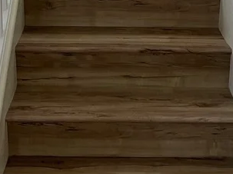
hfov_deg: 22.3
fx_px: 592
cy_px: -67
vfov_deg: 15.7
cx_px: 113
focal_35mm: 88
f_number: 1.5
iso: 50
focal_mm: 5.7
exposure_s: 1/120
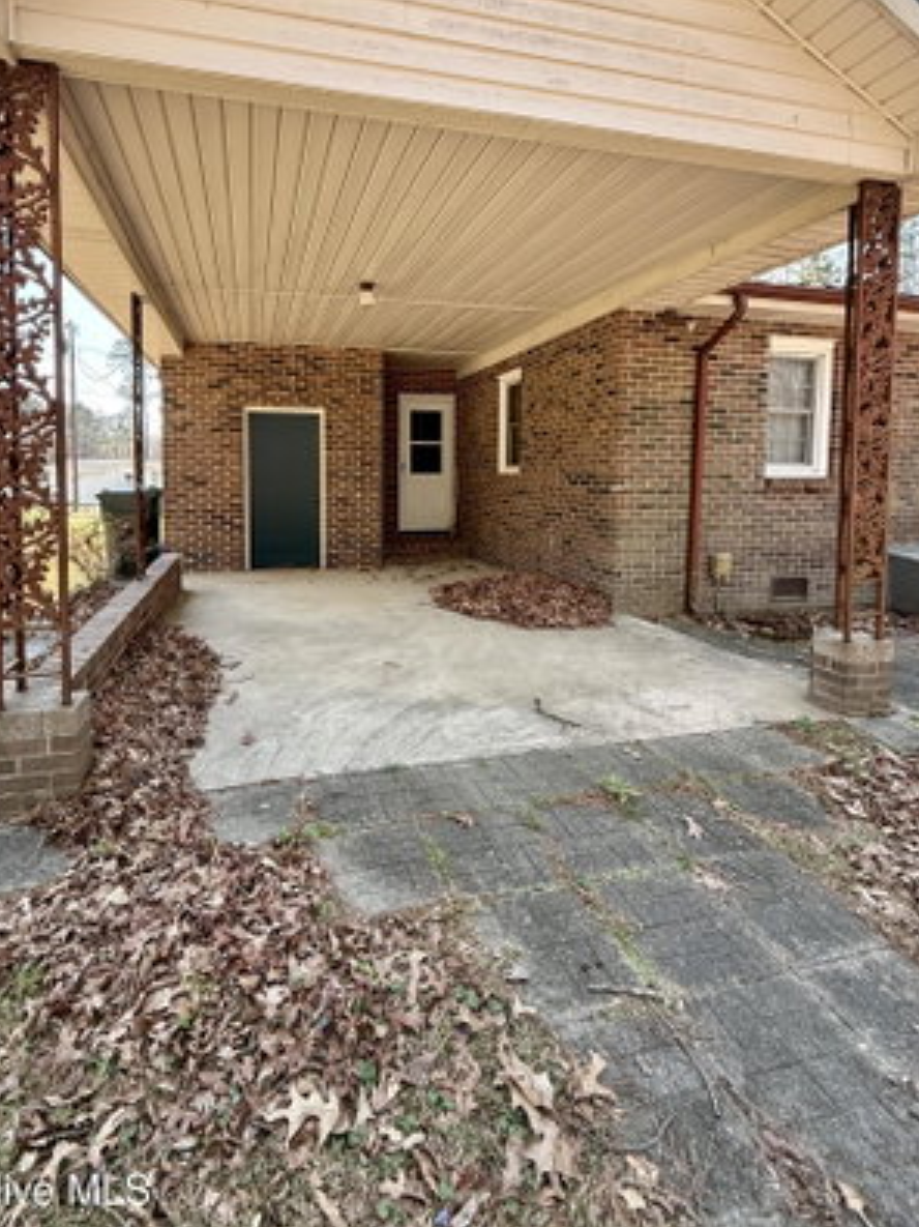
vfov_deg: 90.3
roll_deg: -0.6
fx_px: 602
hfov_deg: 74.3
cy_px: 513
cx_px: 391
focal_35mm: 17
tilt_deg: -2.9
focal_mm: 2.22
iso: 64
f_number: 2.2
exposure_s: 1/241
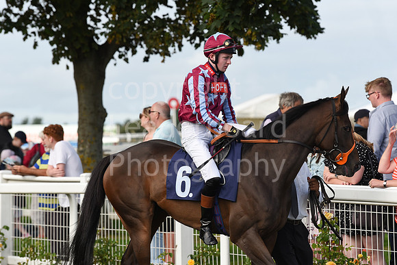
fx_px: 2206
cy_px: 132
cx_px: 198
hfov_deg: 10.3
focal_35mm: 200
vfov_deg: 6.9
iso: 400
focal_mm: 200
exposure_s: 1/1600
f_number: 5.6
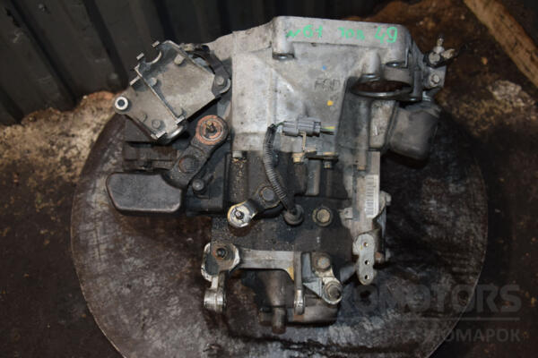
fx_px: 560
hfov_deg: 51.3
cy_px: 179
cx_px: 269
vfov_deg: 35.5
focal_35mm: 38
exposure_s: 1/60
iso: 800
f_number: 5
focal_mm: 25
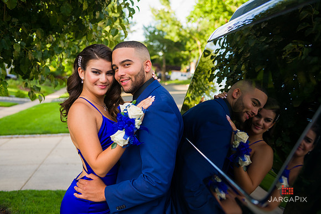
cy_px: 107
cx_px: 160
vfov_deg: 31.9
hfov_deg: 46.4
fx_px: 375
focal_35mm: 42
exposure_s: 1/500
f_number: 3.2
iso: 400
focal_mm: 42
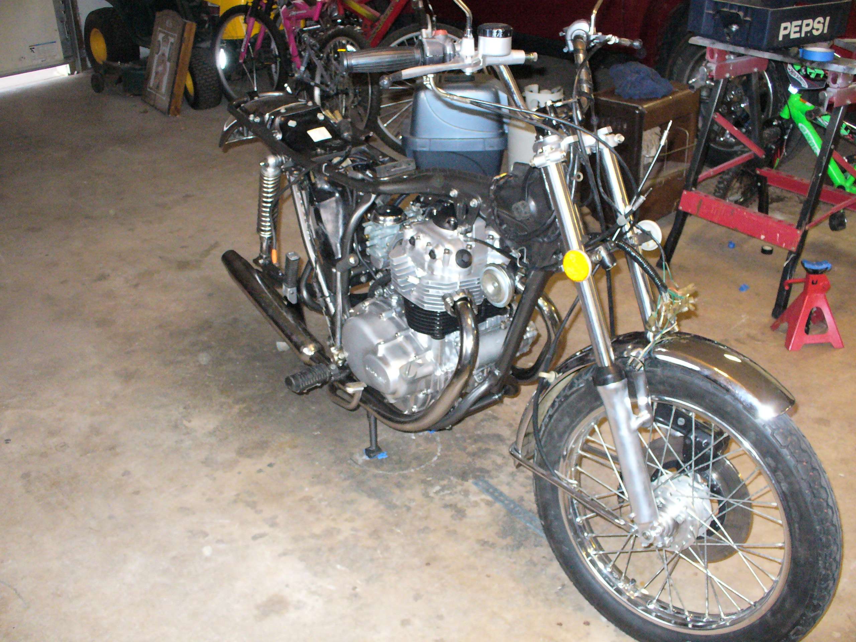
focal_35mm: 37
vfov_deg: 38.7
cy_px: 321
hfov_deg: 50.1
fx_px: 915
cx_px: 428
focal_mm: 6.1
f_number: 2.8
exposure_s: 1/30
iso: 400
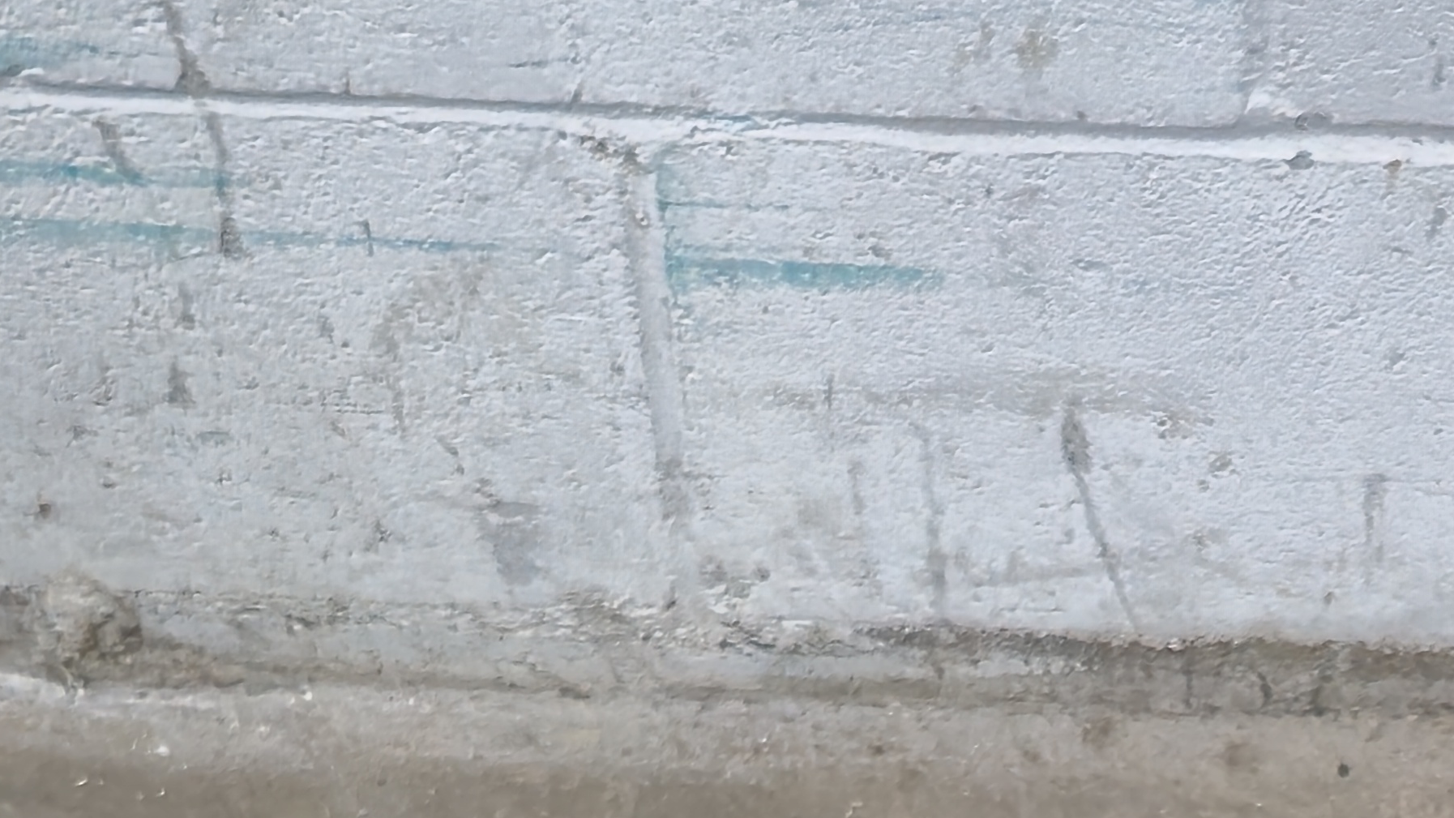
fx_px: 4395
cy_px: 1688
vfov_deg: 9.8
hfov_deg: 18.4
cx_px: 1406
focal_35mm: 114
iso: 250
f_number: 1.8
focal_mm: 5.4
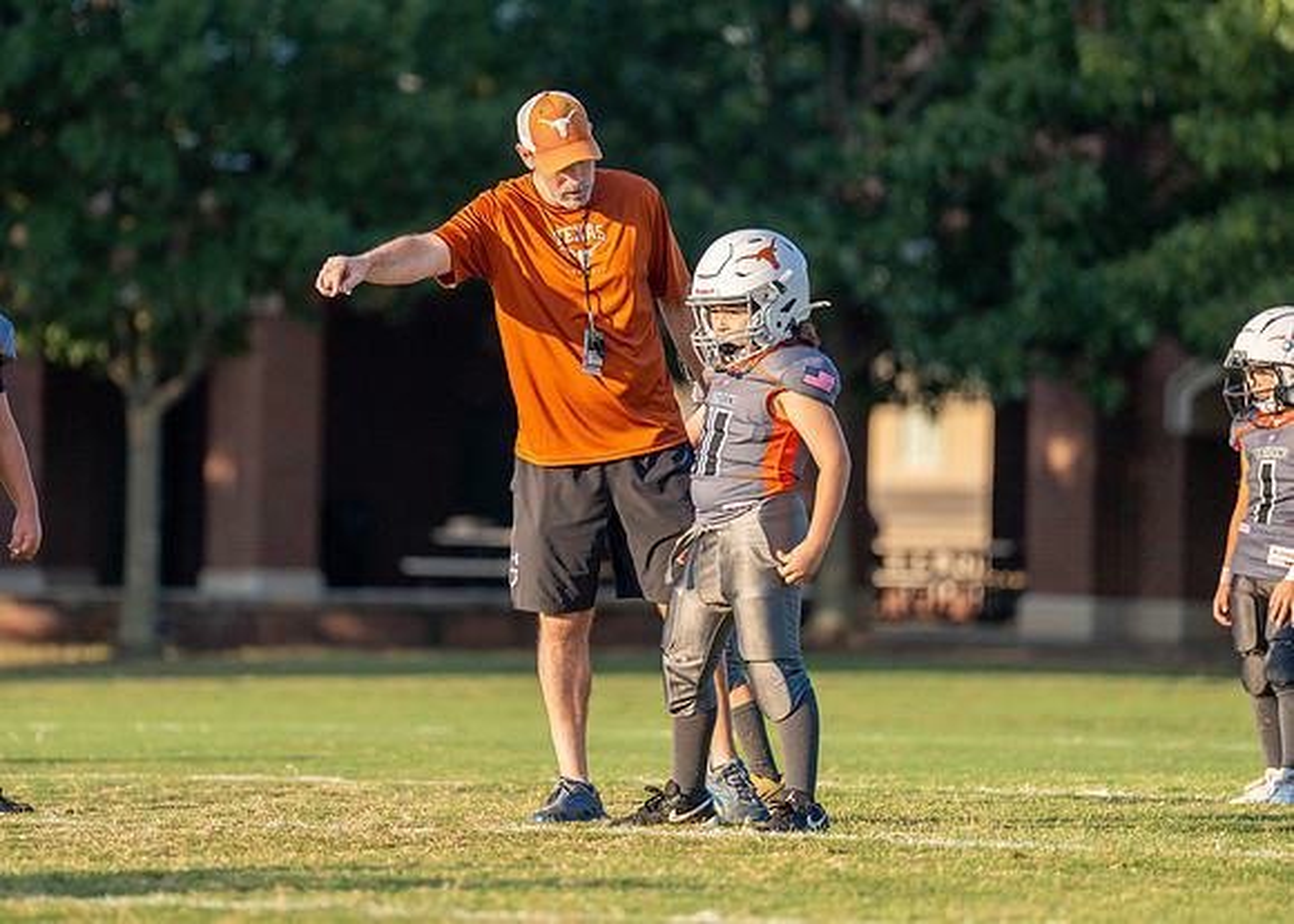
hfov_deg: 7.3
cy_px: 386
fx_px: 10089
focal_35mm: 275
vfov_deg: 5.2
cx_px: 536
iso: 320
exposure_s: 1/3200
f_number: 2.8
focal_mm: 200
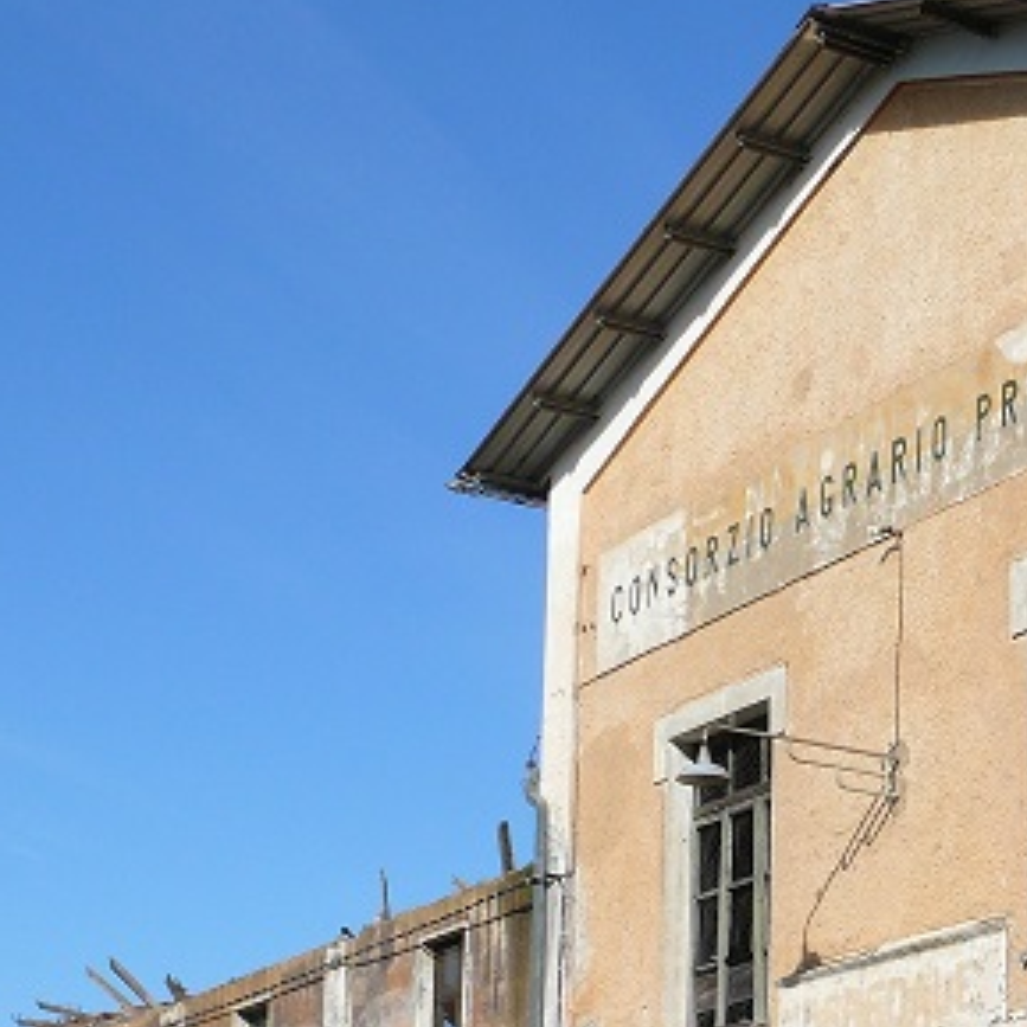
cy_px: 991
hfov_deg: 19.0
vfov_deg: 19.2
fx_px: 2954
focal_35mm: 88
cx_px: 1107
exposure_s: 1/500
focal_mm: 7.4
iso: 100
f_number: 5.6
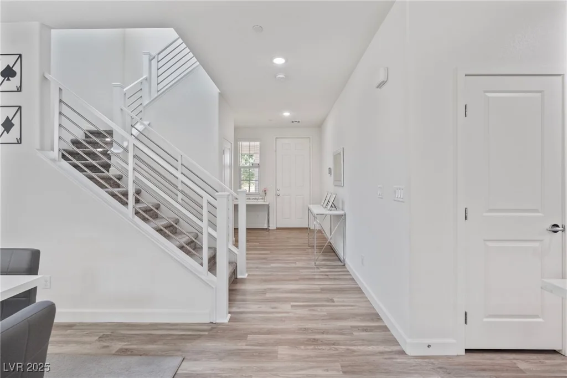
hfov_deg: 96.8
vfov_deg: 73.7
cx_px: 284
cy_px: 189
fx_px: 252
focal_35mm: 16
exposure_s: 1/270
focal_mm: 16
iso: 3200
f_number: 6.3
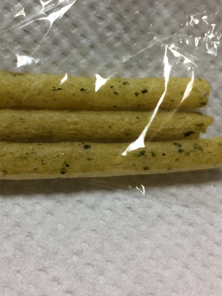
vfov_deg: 45.5
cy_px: 115
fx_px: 351
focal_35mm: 41
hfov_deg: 35.0
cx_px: 87
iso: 64
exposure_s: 1/33
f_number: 2.2
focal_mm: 4.15
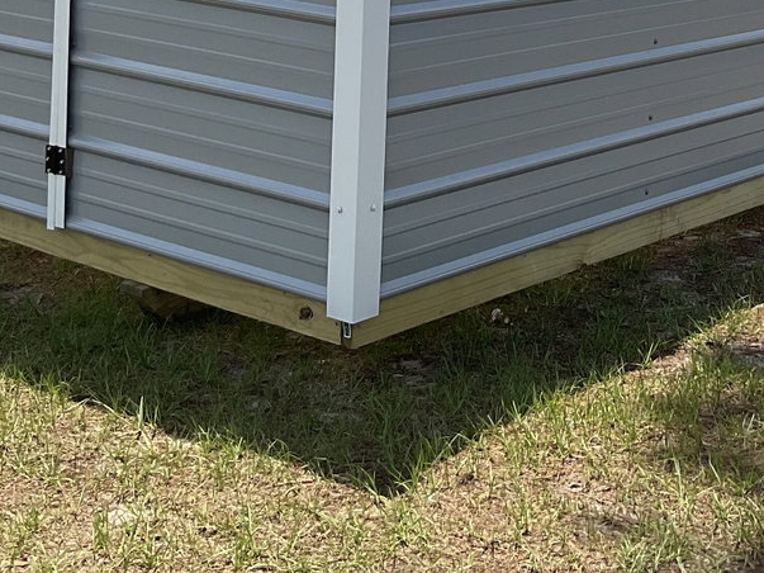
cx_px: 668
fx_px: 1699
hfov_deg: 24.7
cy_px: -128
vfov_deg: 18.1
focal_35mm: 77
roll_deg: -2.9
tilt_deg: -3.4
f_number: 1.8
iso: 16
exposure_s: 1/2667
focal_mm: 3
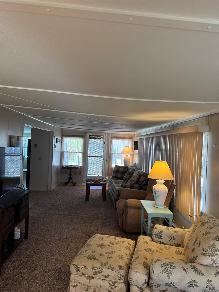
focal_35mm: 24
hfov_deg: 56.8
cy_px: 146
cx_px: 110
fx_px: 202
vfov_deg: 71.6
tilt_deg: -0.8
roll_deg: -1.5
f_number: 1.78
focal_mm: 6.76
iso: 125
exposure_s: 1/60
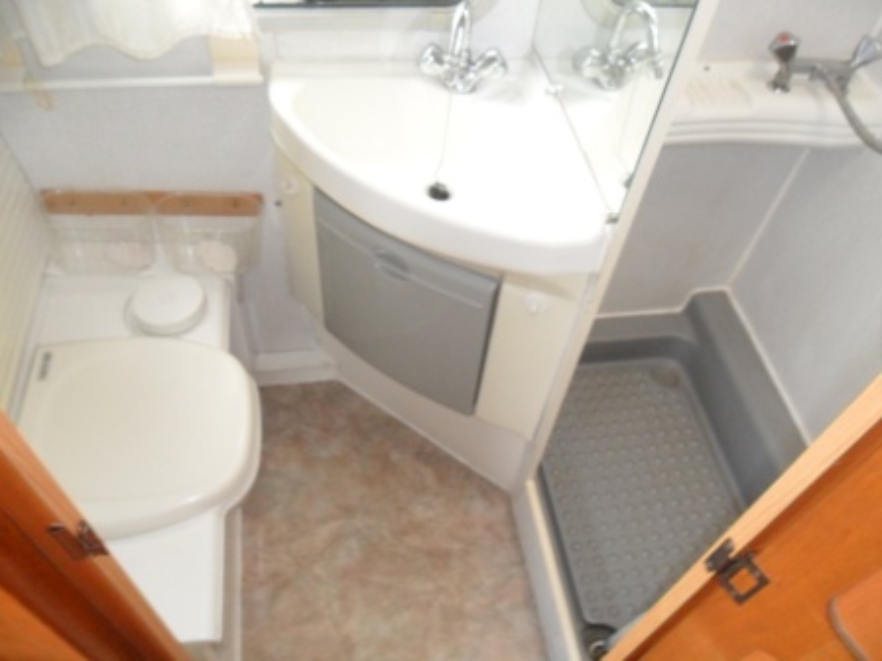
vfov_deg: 51.4
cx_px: 441
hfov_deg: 65.3
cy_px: 330
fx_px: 688
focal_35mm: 27
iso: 240
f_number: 3.5
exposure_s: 1/45
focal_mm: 4.9
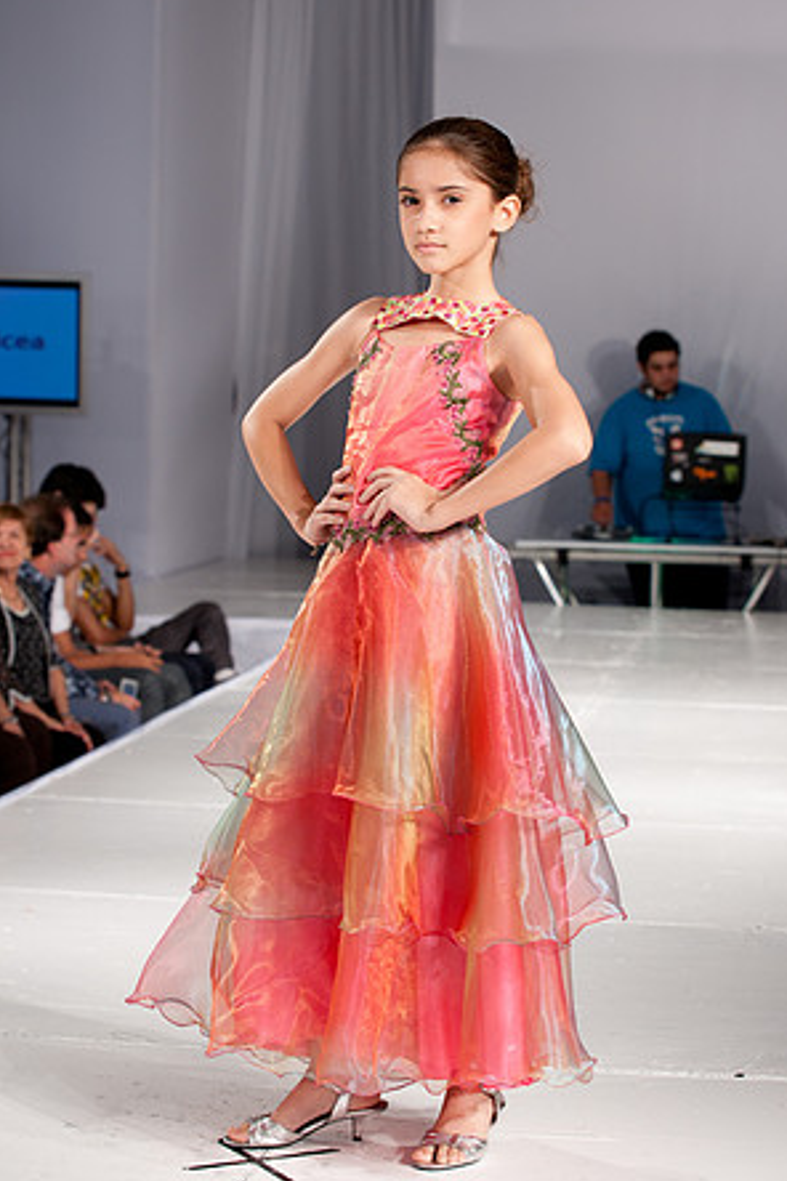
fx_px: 2328
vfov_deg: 28.5
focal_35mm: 71
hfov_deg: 19.2
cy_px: 588
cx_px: 396
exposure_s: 1/125
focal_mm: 70
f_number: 5
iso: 200
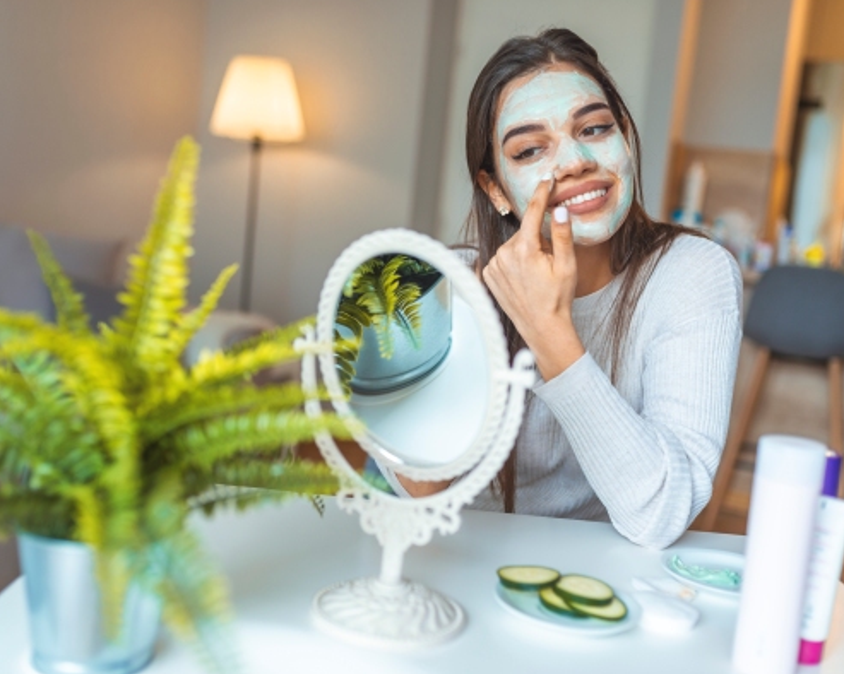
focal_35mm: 40
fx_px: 999
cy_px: 334
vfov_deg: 37.3
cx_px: 404
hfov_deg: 45.8
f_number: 2
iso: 200
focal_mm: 35
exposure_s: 1/200
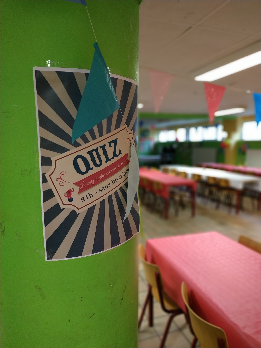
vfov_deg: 71.6
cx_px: 130
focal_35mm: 24
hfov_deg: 56.8
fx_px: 241
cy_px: 174
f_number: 1.9
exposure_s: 1/25
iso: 250
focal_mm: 3.94
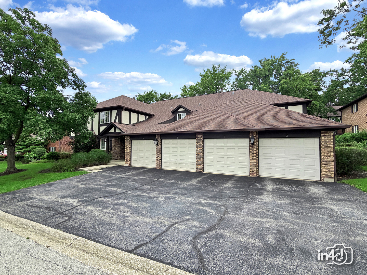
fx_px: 170
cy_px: 138
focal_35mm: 16
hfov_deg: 94.5
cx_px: 184
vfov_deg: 78.1
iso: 40
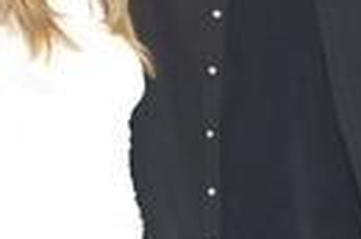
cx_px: 137
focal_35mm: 236
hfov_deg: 8.7
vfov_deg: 5.8
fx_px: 2361
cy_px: 47
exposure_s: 1/250
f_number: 5.6
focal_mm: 68
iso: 1000
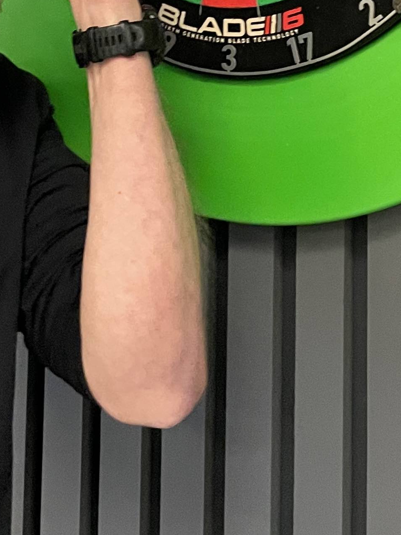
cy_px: -139
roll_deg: -1.0
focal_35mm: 82
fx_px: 1266
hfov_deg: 18.0
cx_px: 165
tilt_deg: +3.7
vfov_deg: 21.7
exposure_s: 1/50
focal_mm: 4.2
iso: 500
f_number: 1.6
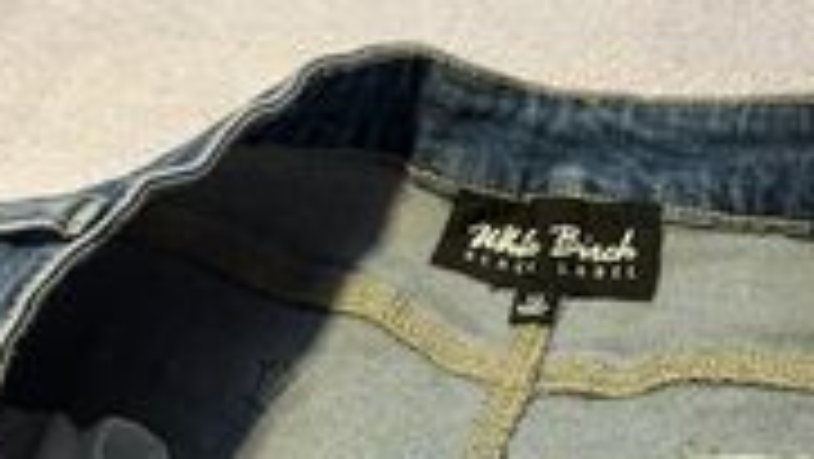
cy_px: 243
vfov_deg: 21.9
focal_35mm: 55
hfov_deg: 37.2
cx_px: 573
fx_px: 1188
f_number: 1.78
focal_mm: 6.86
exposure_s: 1/60
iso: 400
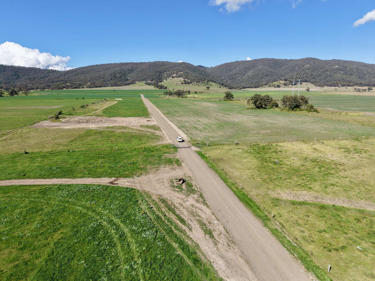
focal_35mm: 24
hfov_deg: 71.6
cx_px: 188
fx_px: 260
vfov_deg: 56.8
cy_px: 140
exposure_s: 1/3000
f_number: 1.8
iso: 110
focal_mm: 8.67
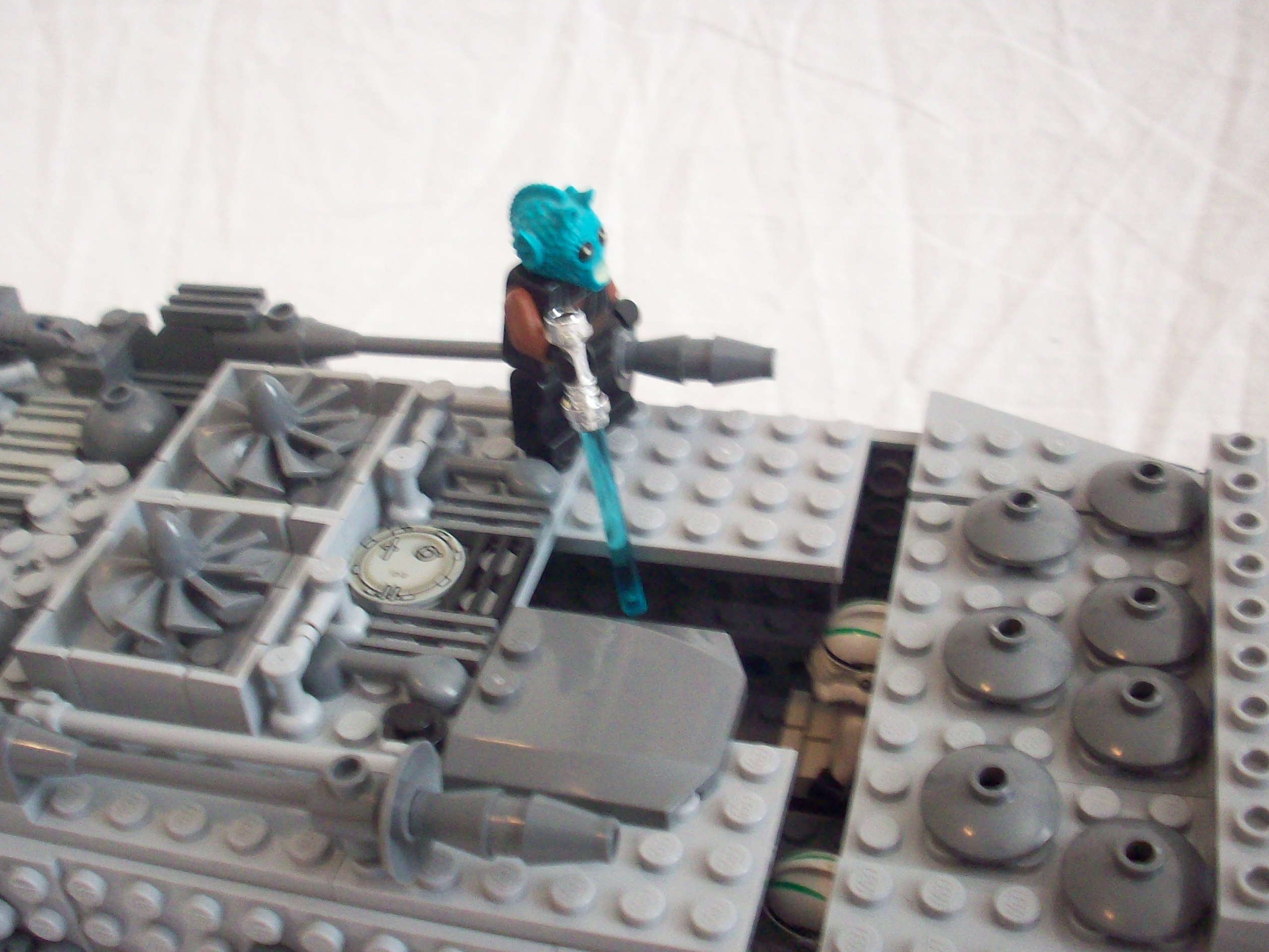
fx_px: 1650
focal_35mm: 45
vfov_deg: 32.2
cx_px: 630
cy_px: 460
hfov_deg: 42.1
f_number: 2.8
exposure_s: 1/23.4
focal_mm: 6.2
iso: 160
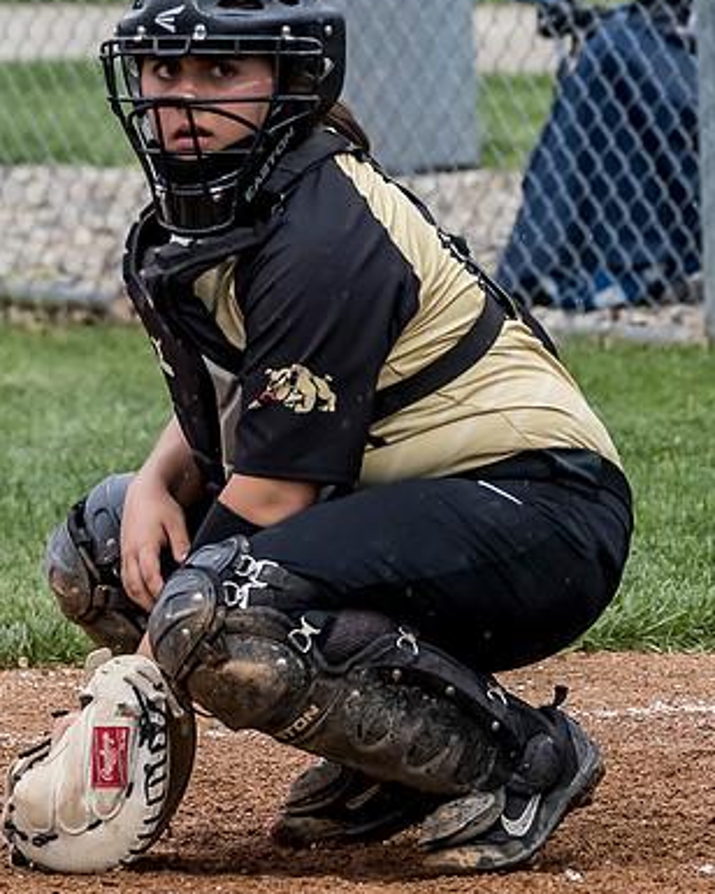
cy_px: 197
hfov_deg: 3.1
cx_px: 216
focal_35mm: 502
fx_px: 13279
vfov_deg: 3.9
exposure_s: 1/1000
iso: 1600
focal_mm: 116
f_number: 4
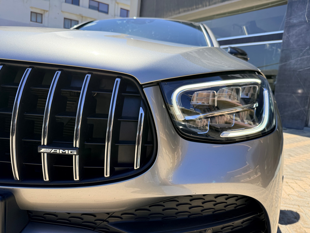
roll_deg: -4.9
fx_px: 215
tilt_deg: -6.3
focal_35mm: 24
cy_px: 116
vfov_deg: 56.8
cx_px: 155
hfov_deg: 71.6
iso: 100
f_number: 1.78
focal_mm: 6.76
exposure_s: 1/3425
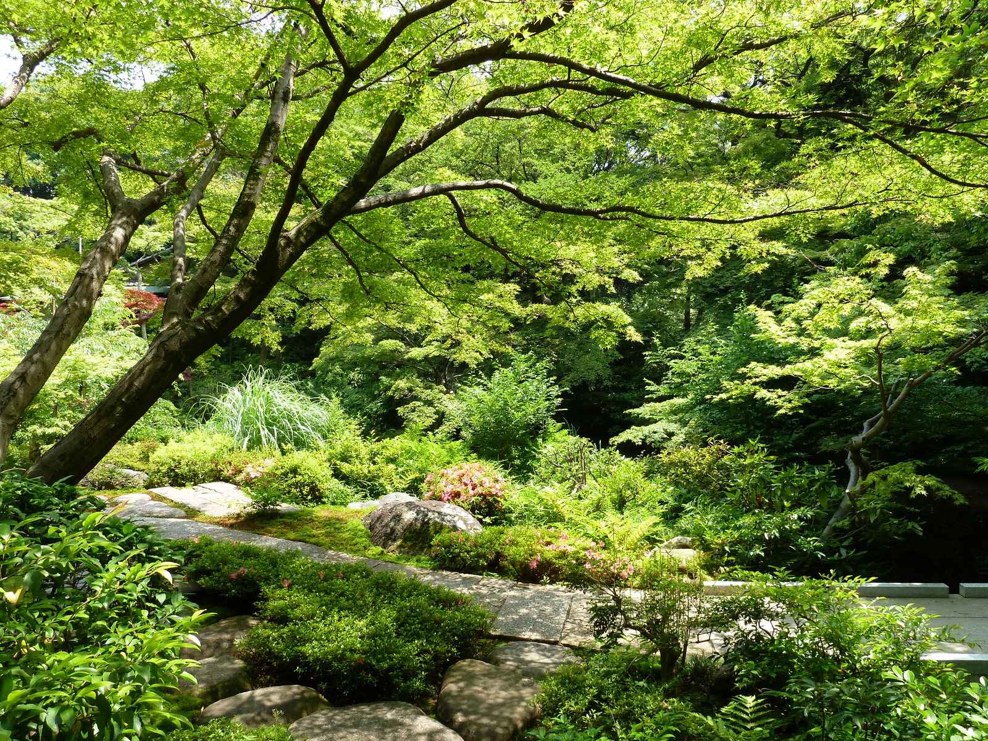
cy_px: 370
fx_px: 714
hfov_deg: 69.4
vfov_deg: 54.9
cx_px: 494
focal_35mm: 25
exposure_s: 1/100
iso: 80
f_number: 4
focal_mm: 4.1
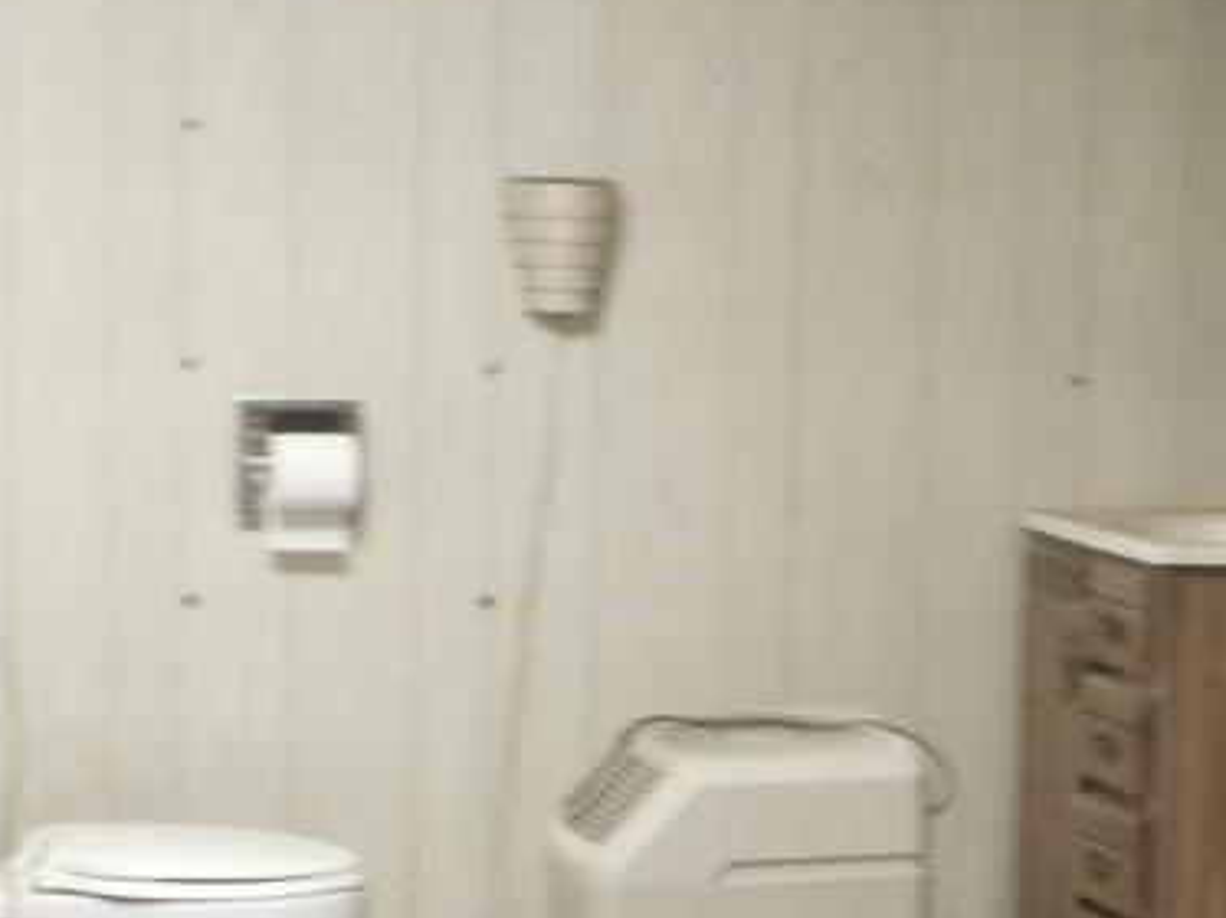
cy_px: 1056
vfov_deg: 10.7
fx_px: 4849
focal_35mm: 137
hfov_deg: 14.3
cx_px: 967
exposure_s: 1/3
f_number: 4
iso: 800
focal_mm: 9
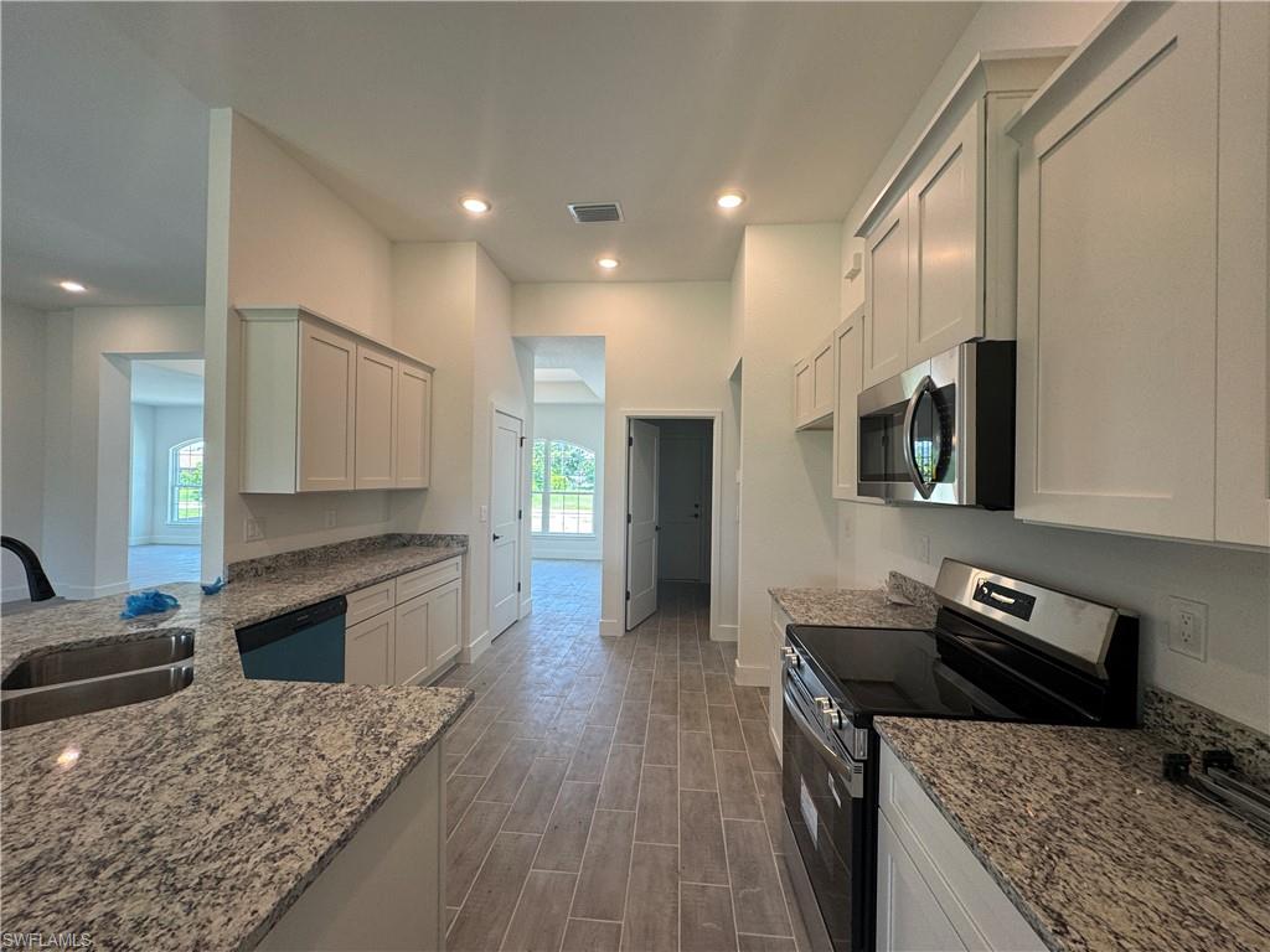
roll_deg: -0.7
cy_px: 476
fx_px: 514
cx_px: 635
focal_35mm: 14
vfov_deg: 85.7
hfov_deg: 102.1
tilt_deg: -0.2
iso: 100
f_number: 2.2
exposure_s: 1/120
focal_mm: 2.22
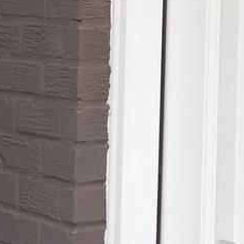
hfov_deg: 10.4
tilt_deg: +2.2
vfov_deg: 10.4
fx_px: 1324
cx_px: 258
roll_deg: -0.9
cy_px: -48
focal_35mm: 166
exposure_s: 1/120
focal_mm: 4.15
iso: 50
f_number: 2.2
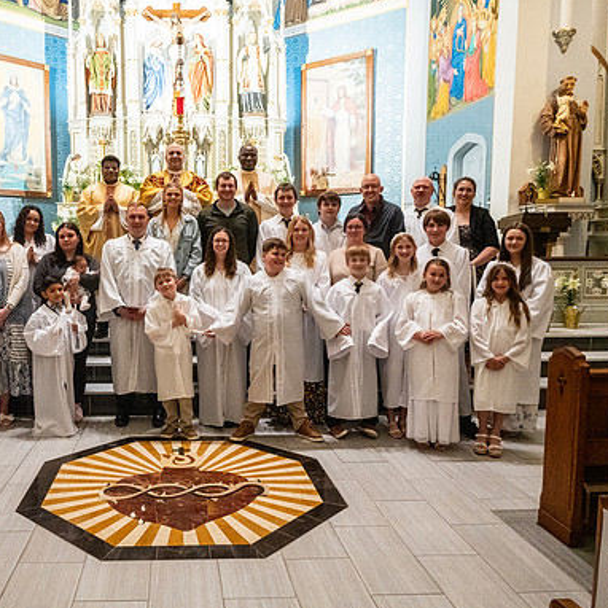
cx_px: 188
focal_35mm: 31
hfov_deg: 51.3
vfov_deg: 52.5
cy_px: 303
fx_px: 616
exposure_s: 1/60
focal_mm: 24
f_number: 9
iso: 5000
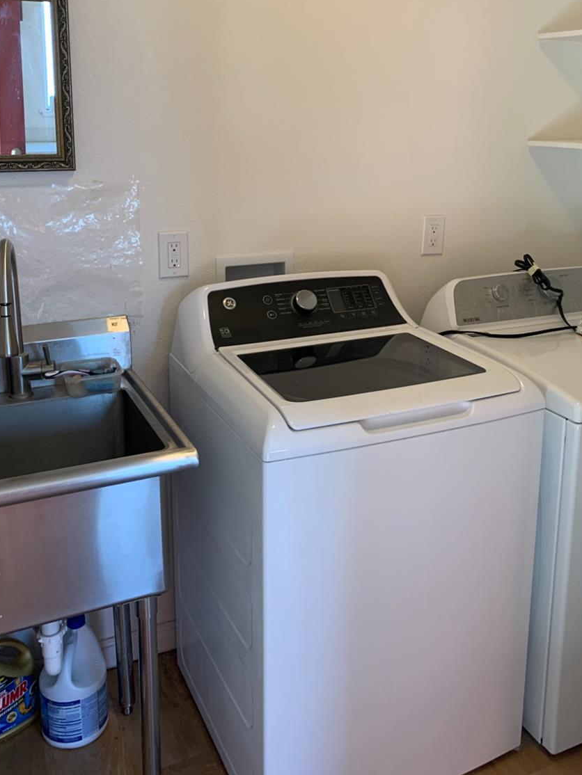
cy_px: 273
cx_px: 325
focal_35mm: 35
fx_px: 784
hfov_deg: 40.6
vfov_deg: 51.8
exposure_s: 1/60
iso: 125
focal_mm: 4.25
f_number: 1.8
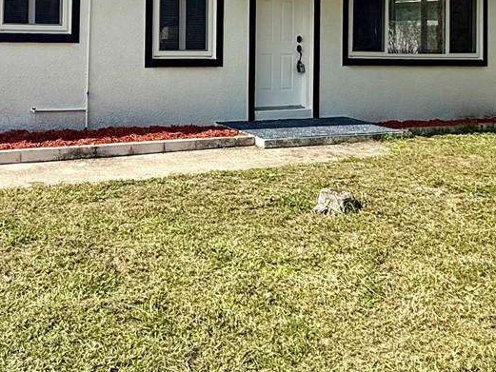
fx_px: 616
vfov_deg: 31.6
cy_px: 18
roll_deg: +0.3
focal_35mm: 43
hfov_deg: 43.1
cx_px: 158
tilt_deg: +0.4
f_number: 2.2
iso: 64
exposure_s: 1/1745
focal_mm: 2.22
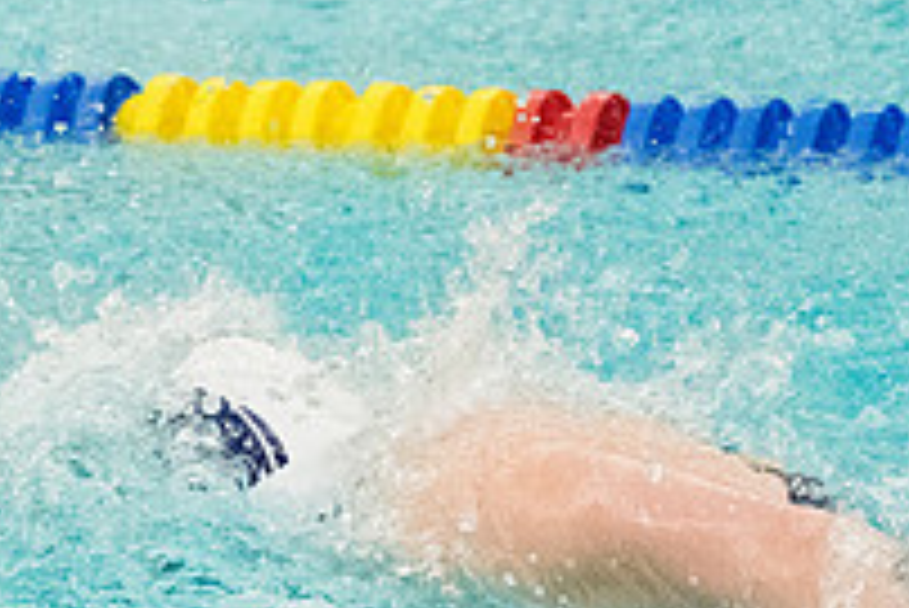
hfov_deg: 3.9
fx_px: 13265
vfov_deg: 2.6
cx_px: 306
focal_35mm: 525
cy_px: 437
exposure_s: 1/1250
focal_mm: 122
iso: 8000
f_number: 4.5
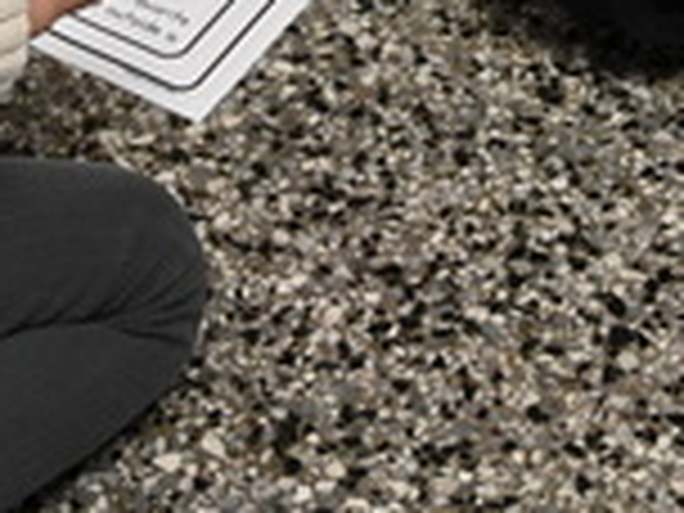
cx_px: 446
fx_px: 4016
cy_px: -583
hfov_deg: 9.7
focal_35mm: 203
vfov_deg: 7.0
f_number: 4
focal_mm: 31.5
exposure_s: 1/250
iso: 2800
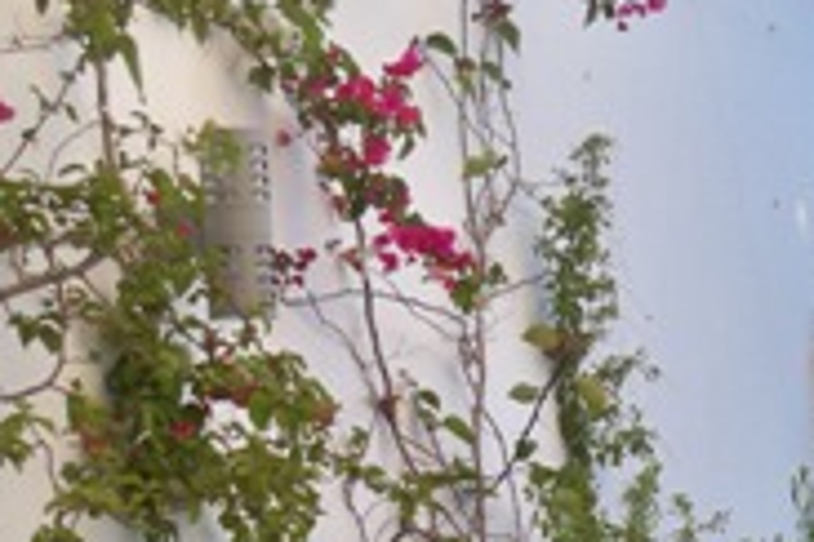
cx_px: 987
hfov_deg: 15.5
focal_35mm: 127
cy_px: 884
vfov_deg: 10.3
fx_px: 2871
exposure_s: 1/100
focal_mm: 6.3
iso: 80
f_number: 3.1
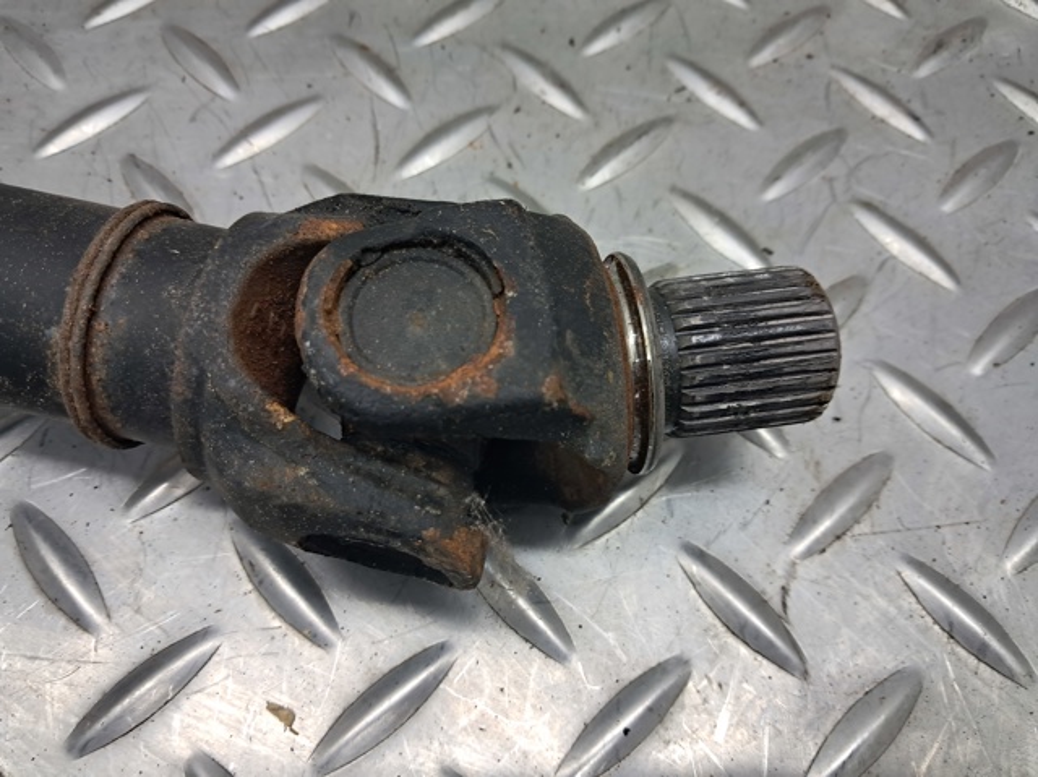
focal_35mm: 27
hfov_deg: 65.4
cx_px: 519
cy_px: 388
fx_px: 809
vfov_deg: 51.3
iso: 125
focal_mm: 4
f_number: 1.8
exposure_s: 1/50
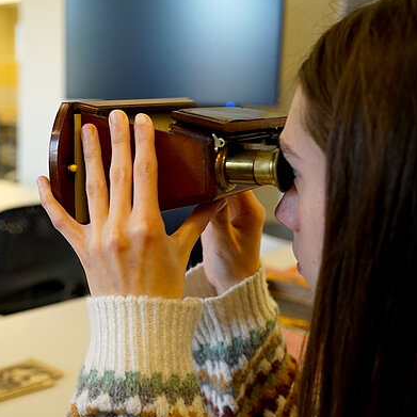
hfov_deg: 35.8
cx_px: 145
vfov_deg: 36.1
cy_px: 208
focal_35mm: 47
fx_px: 641
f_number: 4
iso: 3200
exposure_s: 1/160
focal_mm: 36
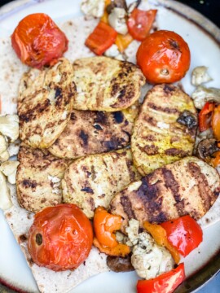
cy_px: 146
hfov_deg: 28.0
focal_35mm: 52
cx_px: 110
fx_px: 441
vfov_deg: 36.8
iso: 100
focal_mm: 6
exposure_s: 1/120
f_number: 2
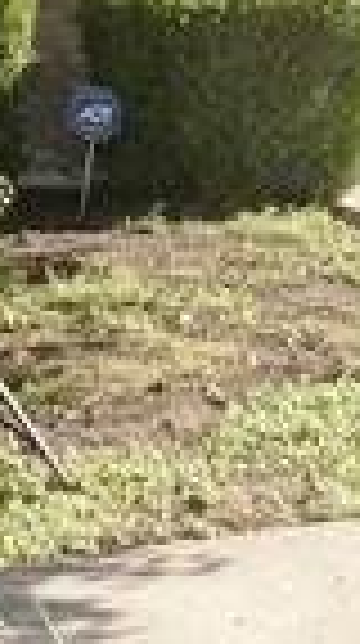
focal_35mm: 161
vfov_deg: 13.1
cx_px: 328
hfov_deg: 7.5
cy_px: -72
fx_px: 2744
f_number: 3.3
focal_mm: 5.9
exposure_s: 1/500
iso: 80
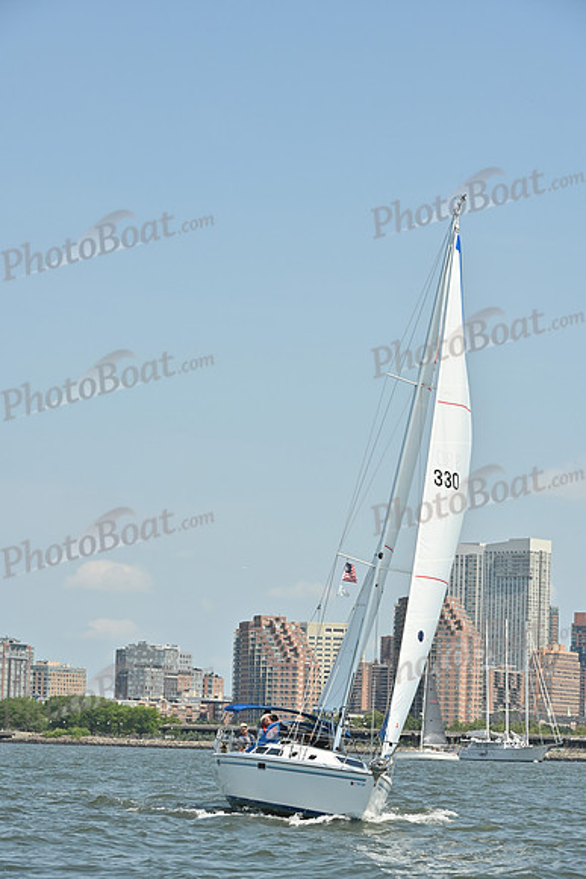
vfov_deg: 16.8
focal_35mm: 122
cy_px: 440
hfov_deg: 11.2
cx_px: 293
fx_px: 2977
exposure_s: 1/1000
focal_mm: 122
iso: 320
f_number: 10
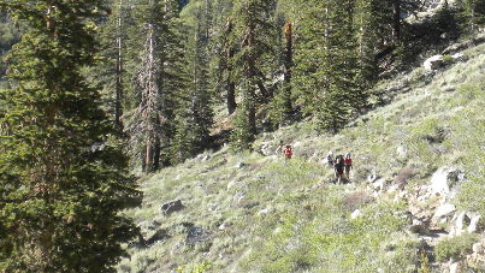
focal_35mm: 78
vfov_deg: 15.3
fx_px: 1003
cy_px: 11
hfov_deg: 26.7
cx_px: 386
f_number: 3.5
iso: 119
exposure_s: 1/347
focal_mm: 6.6
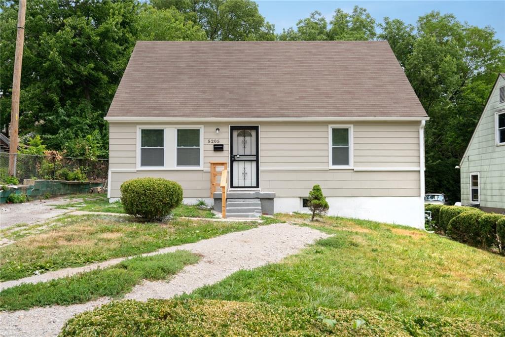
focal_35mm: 30
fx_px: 421
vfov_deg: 43.6
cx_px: 252
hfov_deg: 61.9
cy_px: 168
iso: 100
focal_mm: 30
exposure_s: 1/125
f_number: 8
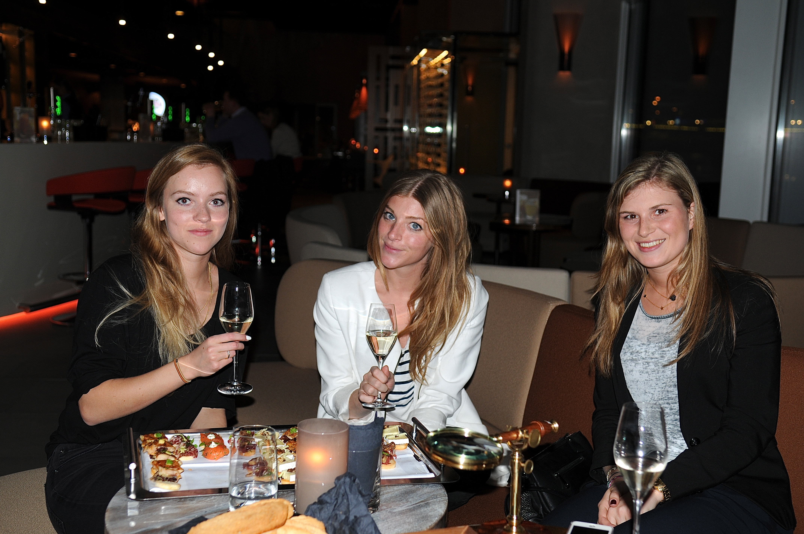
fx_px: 1004
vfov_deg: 29.8
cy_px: 267
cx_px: 402
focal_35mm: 45
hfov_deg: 43.7
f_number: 3.5
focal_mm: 30
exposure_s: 1/60
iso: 200
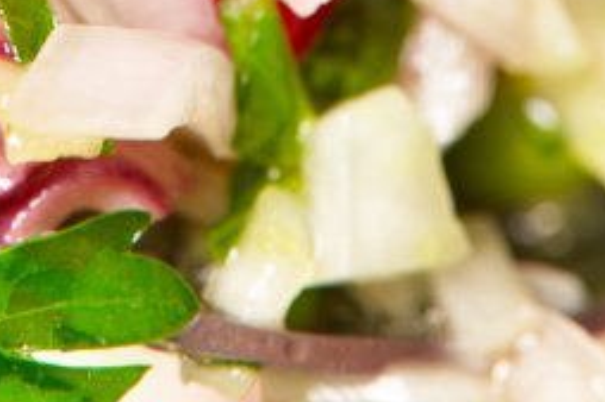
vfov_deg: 2.8
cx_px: 181
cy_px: -358
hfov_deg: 4.2
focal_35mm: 496
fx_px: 8330
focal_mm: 105
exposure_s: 1/125
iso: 100
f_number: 5.6
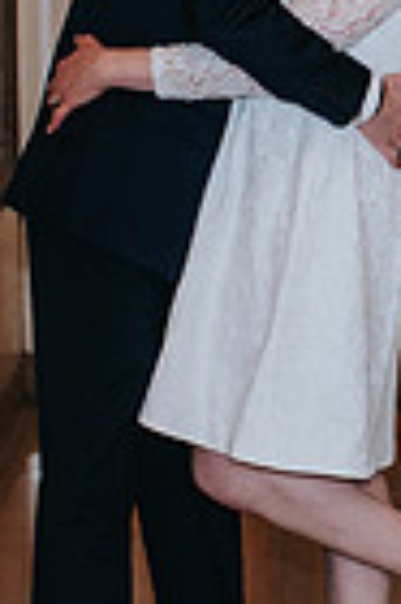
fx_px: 2881
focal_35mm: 172
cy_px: 220
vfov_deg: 12.0
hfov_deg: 7.9
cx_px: 458
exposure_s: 1/200
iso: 800
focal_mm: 35
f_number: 2.5
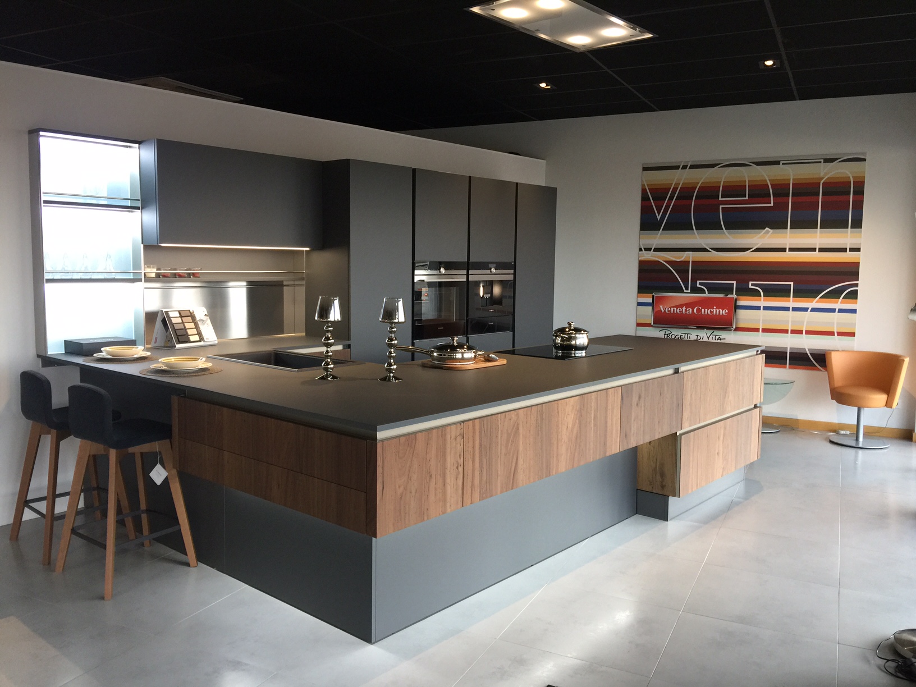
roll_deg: -0.9
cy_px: 344
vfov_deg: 48.2
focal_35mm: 29
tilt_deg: -5.6
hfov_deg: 61.7
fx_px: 767
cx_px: 458
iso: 64
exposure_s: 1/33
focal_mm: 4.15
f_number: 2.2
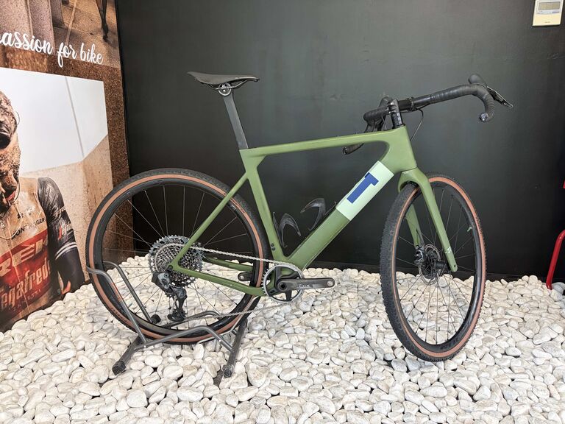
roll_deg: +1.4
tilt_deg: -12.0
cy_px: 212
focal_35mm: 26
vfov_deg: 53.1
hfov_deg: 67.3
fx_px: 424
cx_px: 282
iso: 160
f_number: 1.6
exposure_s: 1/50
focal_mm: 5.96
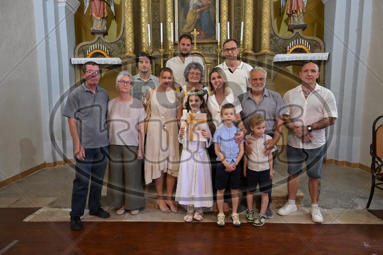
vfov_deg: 53.1
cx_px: 192
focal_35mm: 24
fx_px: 255
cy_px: 128
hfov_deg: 73.8
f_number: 5
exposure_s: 1/125
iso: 5000
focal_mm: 24
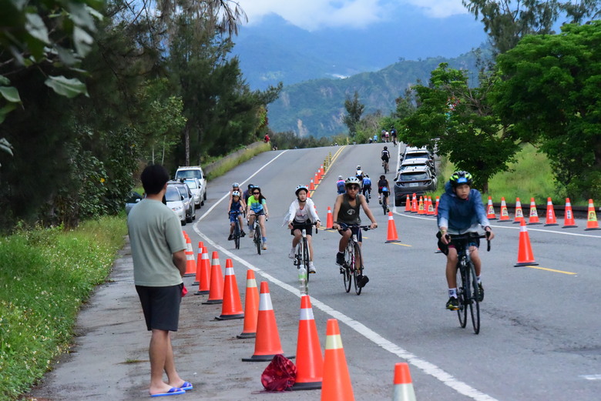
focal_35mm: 155
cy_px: 200
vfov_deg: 8.9
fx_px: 2589
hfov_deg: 13.2
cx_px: 300
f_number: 10
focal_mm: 155
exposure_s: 1/4000
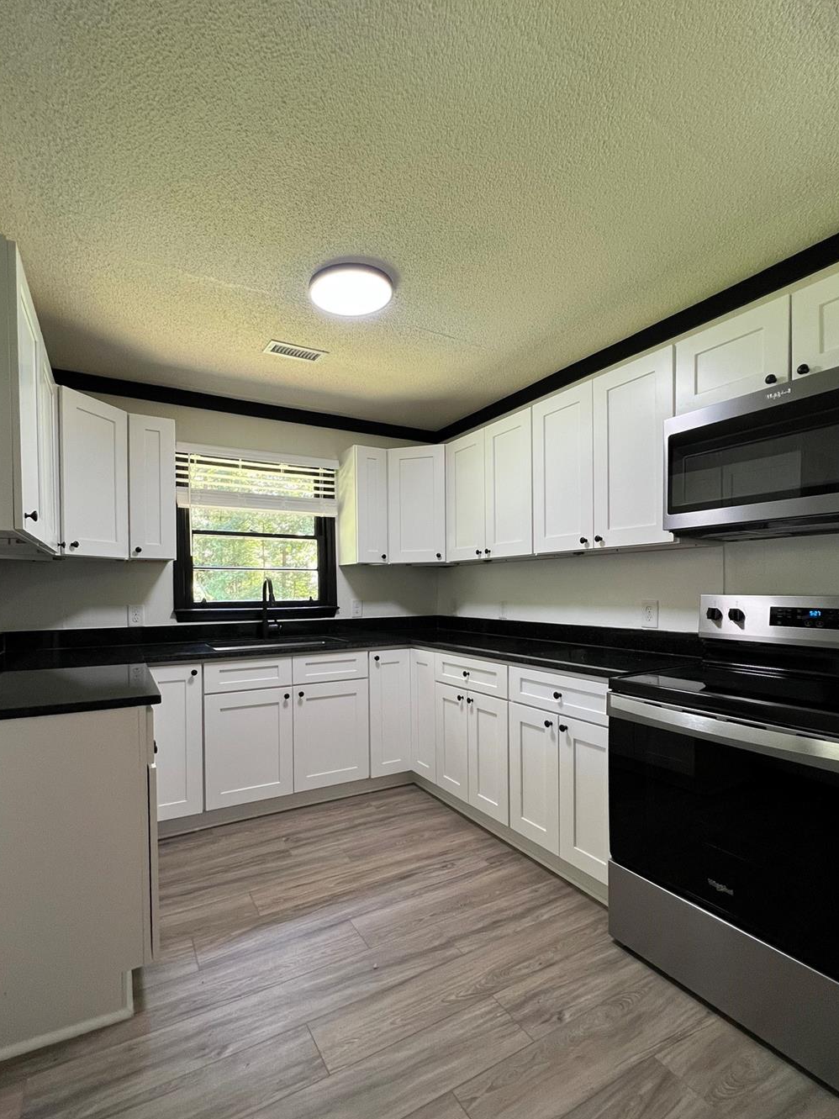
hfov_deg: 81.6
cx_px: 393
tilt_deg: -1.3
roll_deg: +0.5
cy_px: 600
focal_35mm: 15
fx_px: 485
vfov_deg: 98.0
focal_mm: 1.57
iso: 250
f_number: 1.8
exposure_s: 1/120
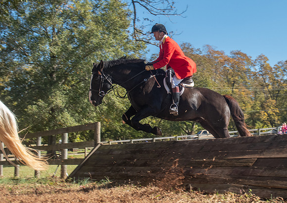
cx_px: 208
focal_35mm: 68
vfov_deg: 20.6
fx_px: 556
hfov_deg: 28.6
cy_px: 101
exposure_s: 1/320
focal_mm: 32
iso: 400
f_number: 4
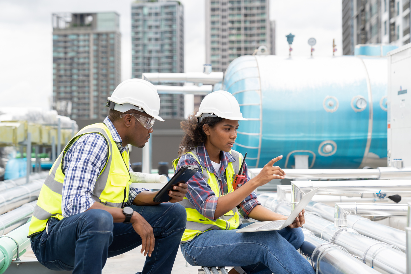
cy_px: 137
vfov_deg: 21.2
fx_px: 731
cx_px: 206
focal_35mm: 64
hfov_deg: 31.4
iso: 320
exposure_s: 1/1000
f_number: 3.2
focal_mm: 64
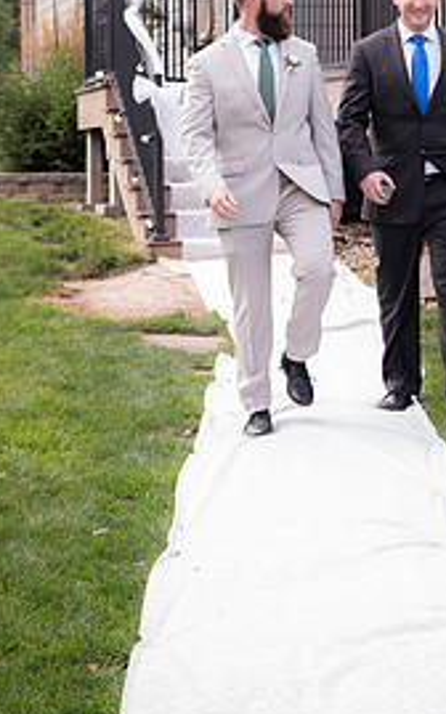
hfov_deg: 11.8
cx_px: 313
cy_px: 159
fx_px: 2160
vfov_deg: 18.6
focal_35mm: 111
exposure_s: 1/400
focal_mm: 65
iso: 560
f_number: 4
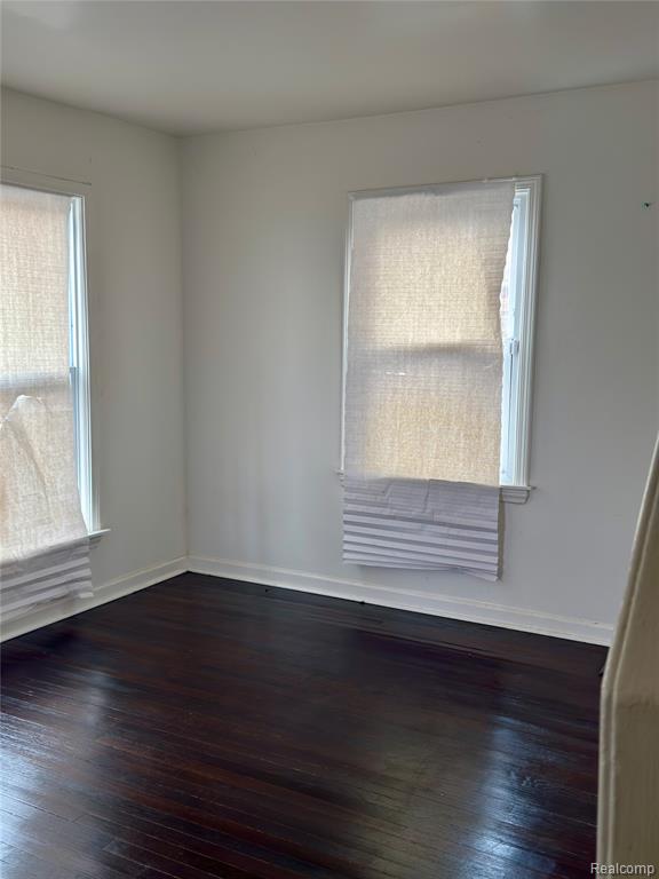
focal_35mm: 35
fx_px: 888
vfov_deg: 52.6
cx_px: 330
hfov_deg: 40.7
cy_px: 440
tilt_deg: -8.0
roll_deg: -2.1
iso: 64
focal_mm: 6.76
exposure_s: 1/121
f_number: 1.78
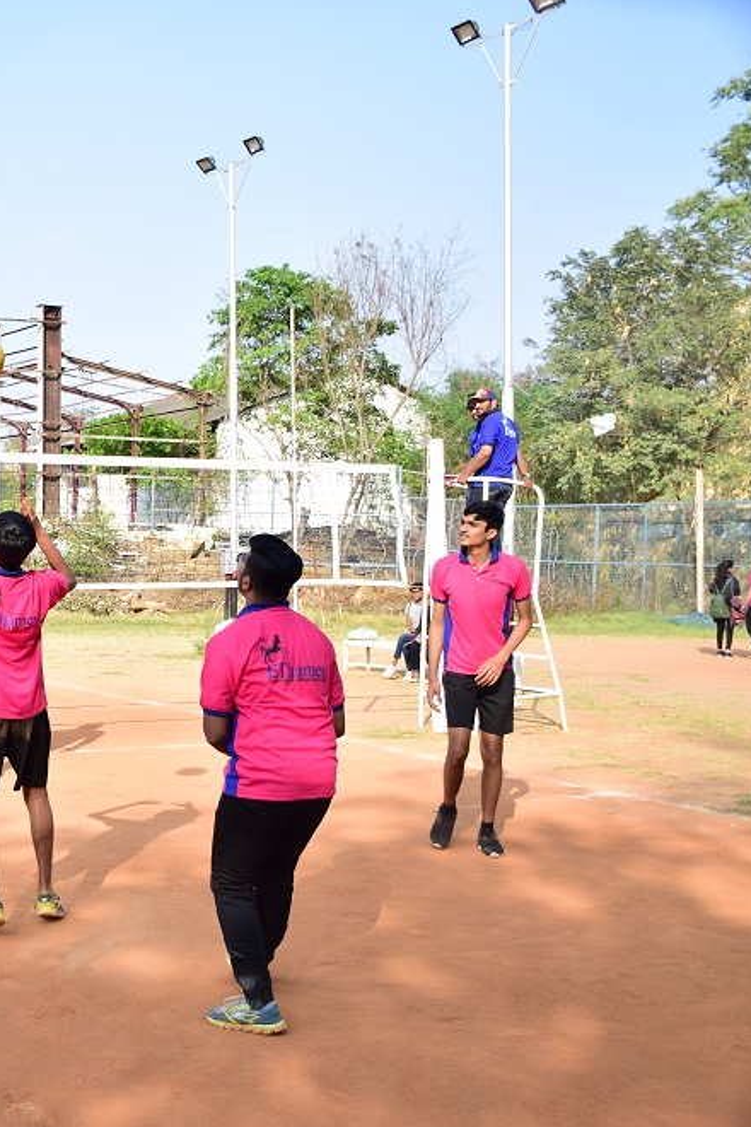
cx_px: -55
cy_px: 564
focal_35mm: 50
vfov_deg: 39.6
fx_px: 1564
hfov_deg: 25.2
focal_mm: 22
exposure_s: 1/320
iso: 100
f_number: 3.5
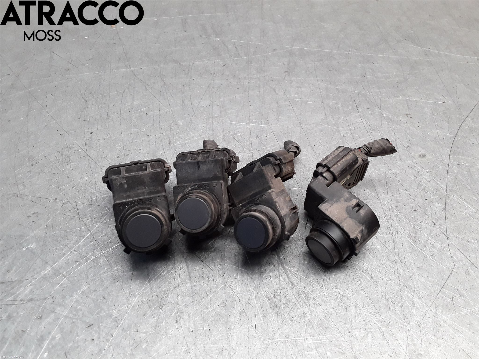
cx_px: 240
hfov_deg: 63.4
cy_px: 180
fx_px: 387
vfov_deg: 49.7
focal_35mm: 28
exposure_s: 1/100
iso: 80
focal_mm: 2.91
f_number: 1.9
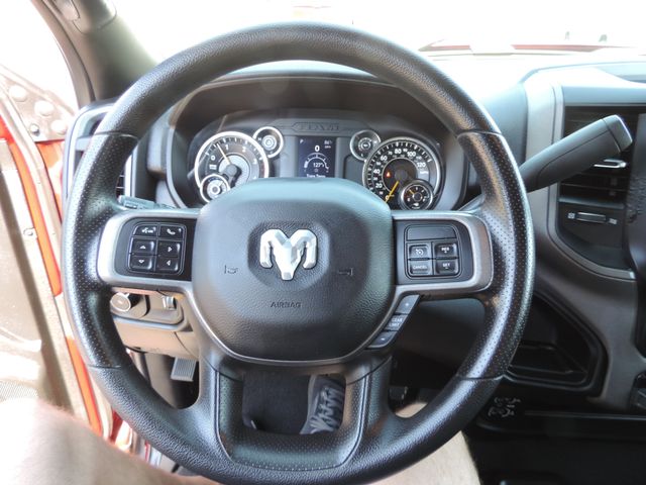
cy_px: 242
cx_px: 323
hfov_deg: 71.6
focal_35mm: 24
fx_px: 448
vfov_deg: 56.8
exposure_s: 1/30
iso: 160
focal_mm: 4.3
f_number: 3
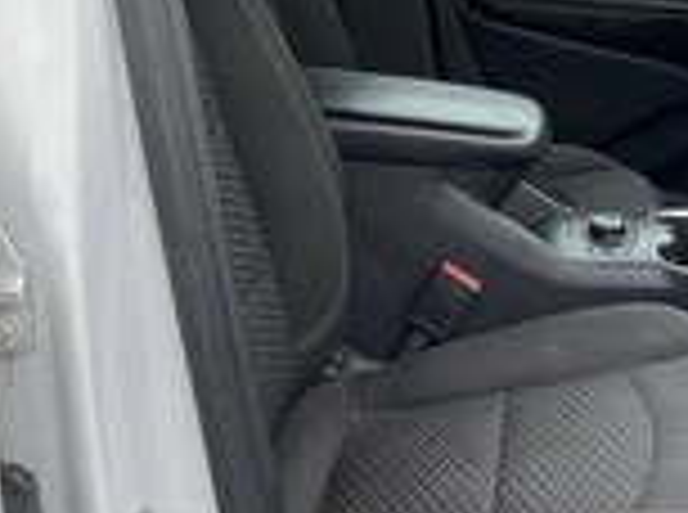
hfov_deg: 23.9
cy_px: 270
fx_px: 1507
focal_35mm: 76
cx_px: 773
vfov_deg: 19.3
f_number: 1.8
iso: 25
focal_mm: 3
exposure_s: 1/255
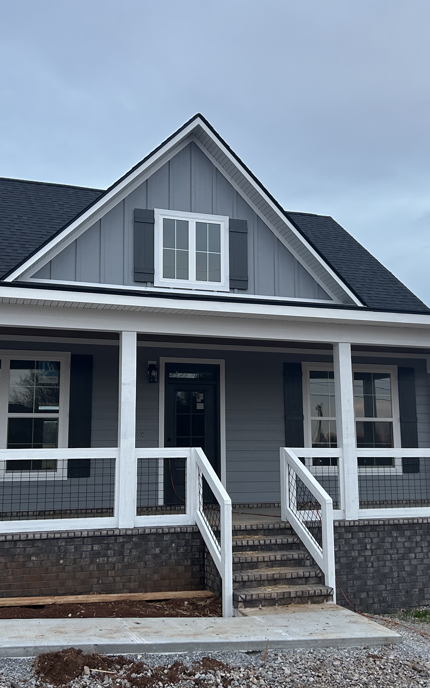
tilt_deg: +8.3
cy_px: 342
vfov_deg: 52.7
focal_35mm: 37
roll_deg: +0.4
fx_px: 694
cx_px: 207
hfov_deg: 34.4
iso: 125
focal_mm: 5.7
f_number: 1.5
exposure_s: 1/62
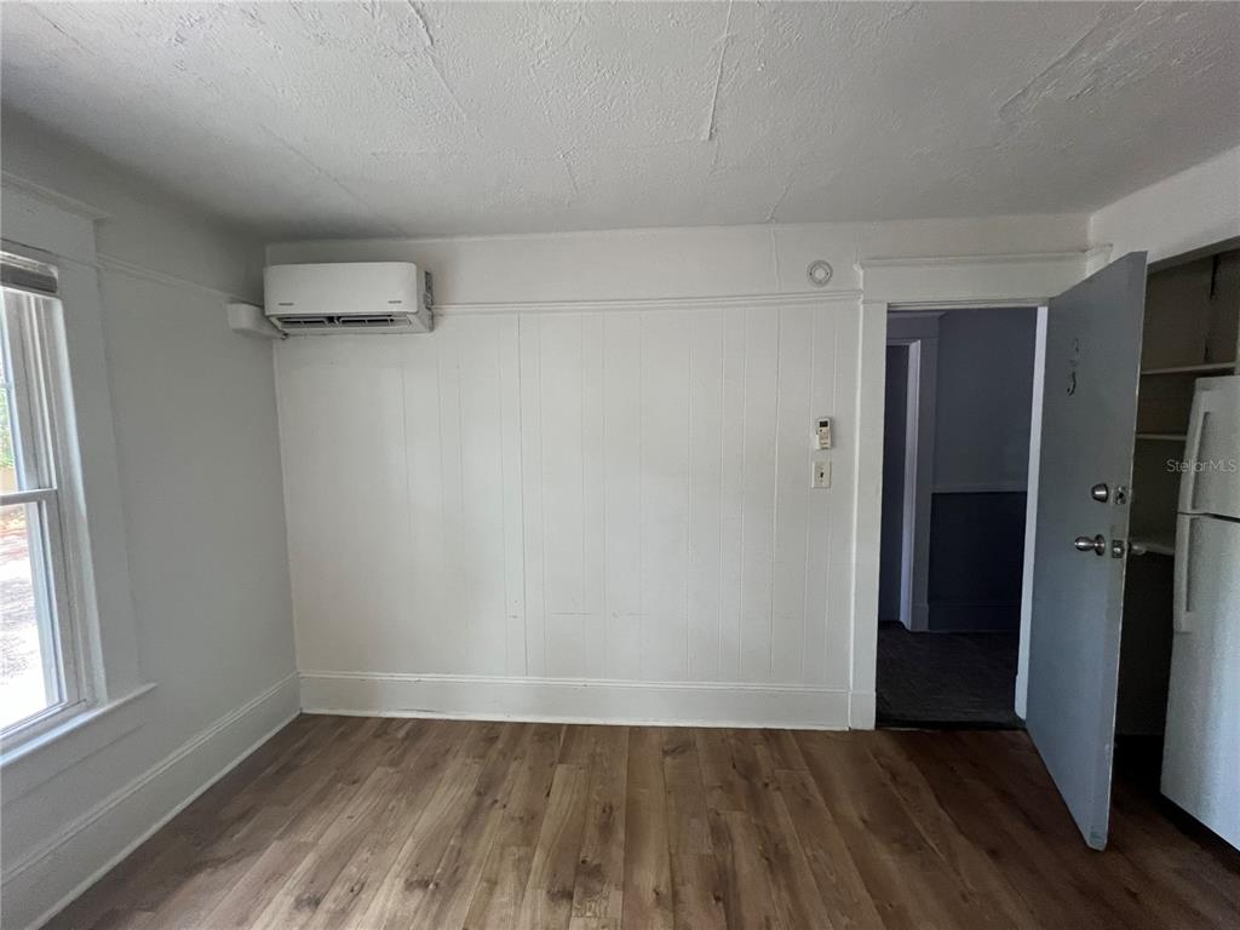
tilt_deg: -3.2
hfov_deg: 106.2
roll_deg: +0.3
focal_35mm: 13
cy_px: 465
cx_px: 620
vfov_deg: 89.9
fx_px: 466
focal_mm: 1.57
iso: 250
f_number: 1.8
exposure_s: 1/94
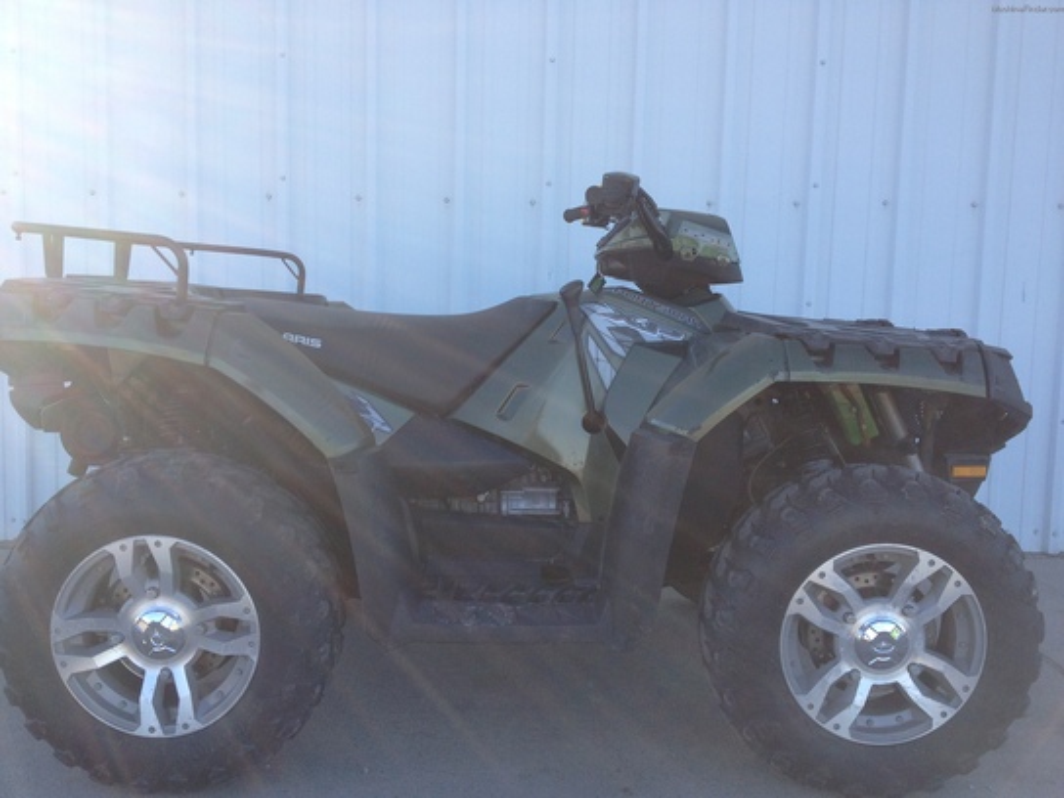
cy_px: 399
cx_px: 532
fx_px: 1076
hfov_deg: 52.6
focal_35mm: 35
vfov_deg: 40.7
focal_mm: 4.28
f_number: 2.4
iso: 50
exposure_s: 1/345
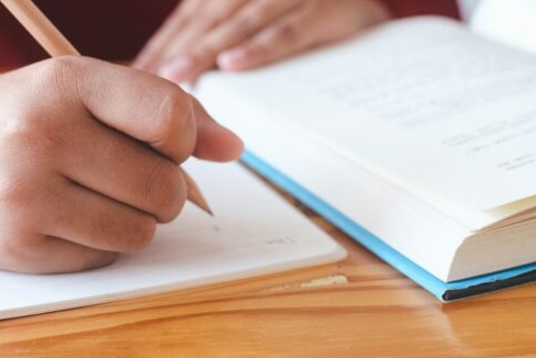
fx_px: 1281
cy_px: 66
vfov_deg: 15.8
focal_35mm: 86
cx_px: 283
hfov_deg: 23.6
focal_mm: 27.4
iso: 400
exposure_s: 1/125
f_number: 2.8
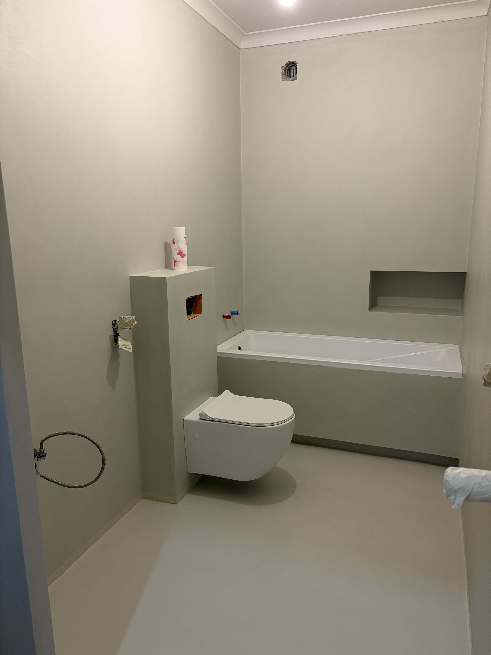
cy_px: 328
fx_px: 492
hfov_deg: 53.1
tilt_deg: -12.0
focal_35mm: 26
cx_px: 246
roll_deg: +0.4
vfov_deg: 67.3
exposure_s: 1/50
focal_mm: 5.96
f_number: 1.6
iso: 200
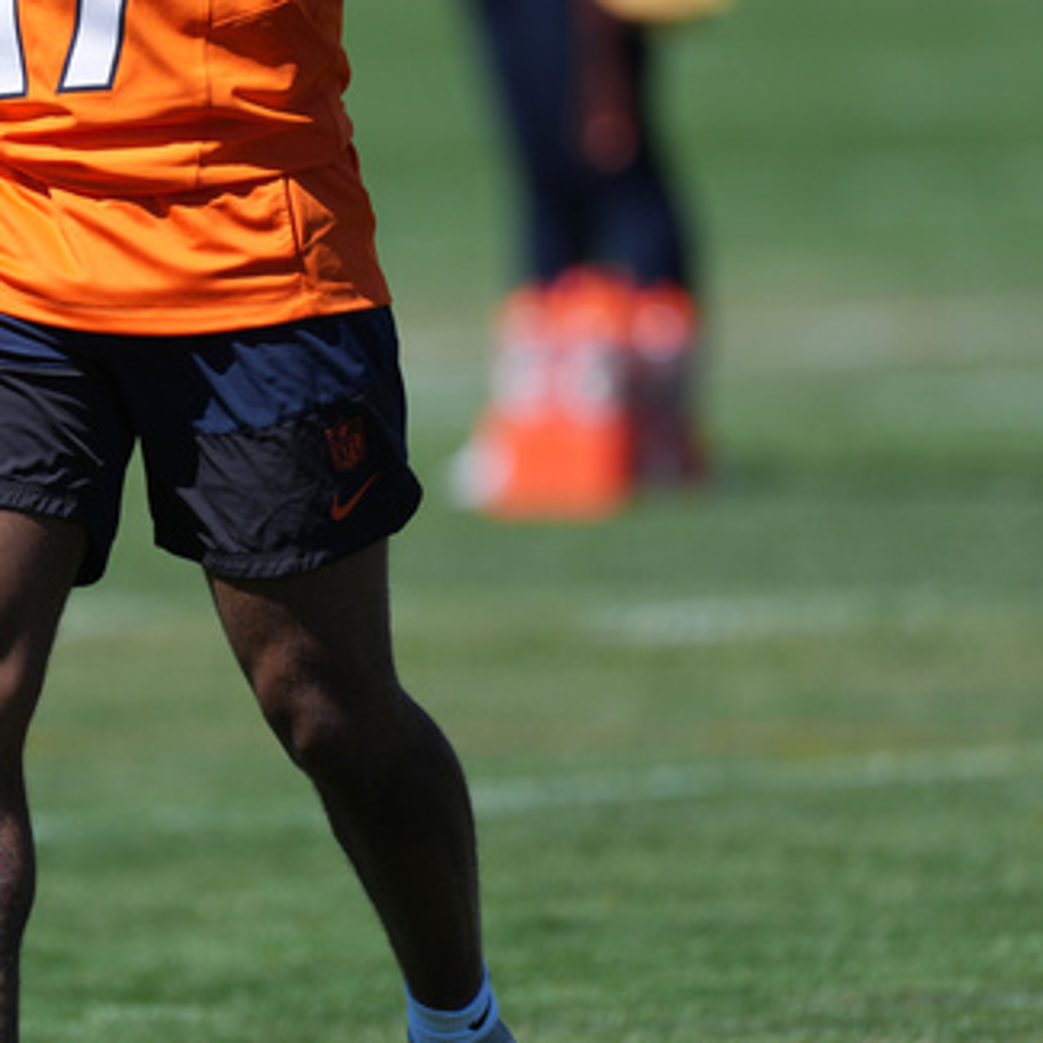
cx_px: 154
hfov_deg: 1.1
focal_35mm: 1608
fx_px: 54815
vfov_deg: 1.1
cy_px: 260
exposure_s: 1/2000
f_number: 4
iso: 200
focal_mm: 600
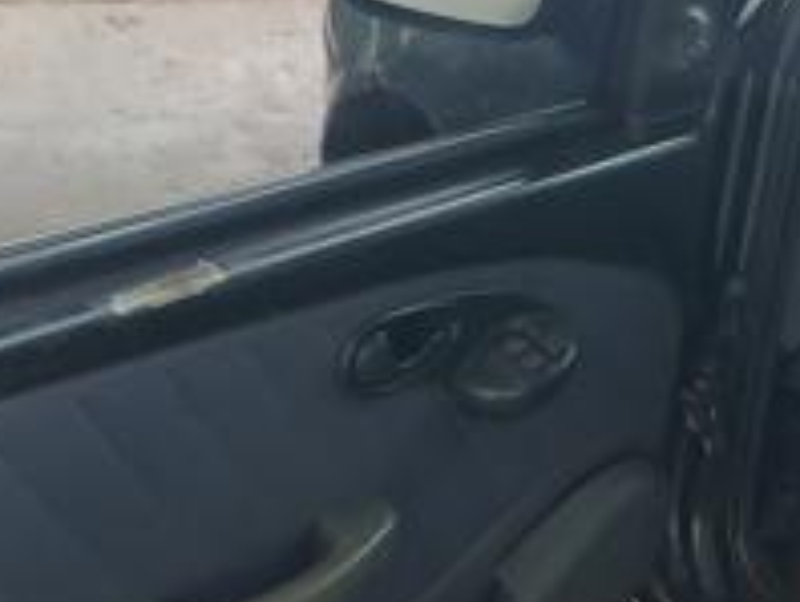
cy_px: 432
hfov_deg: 22.8
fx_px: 1944
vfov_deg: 17.5
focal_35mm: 84
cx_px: 683
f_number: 1.8
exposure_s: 1/50
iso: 200
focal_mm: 3.98
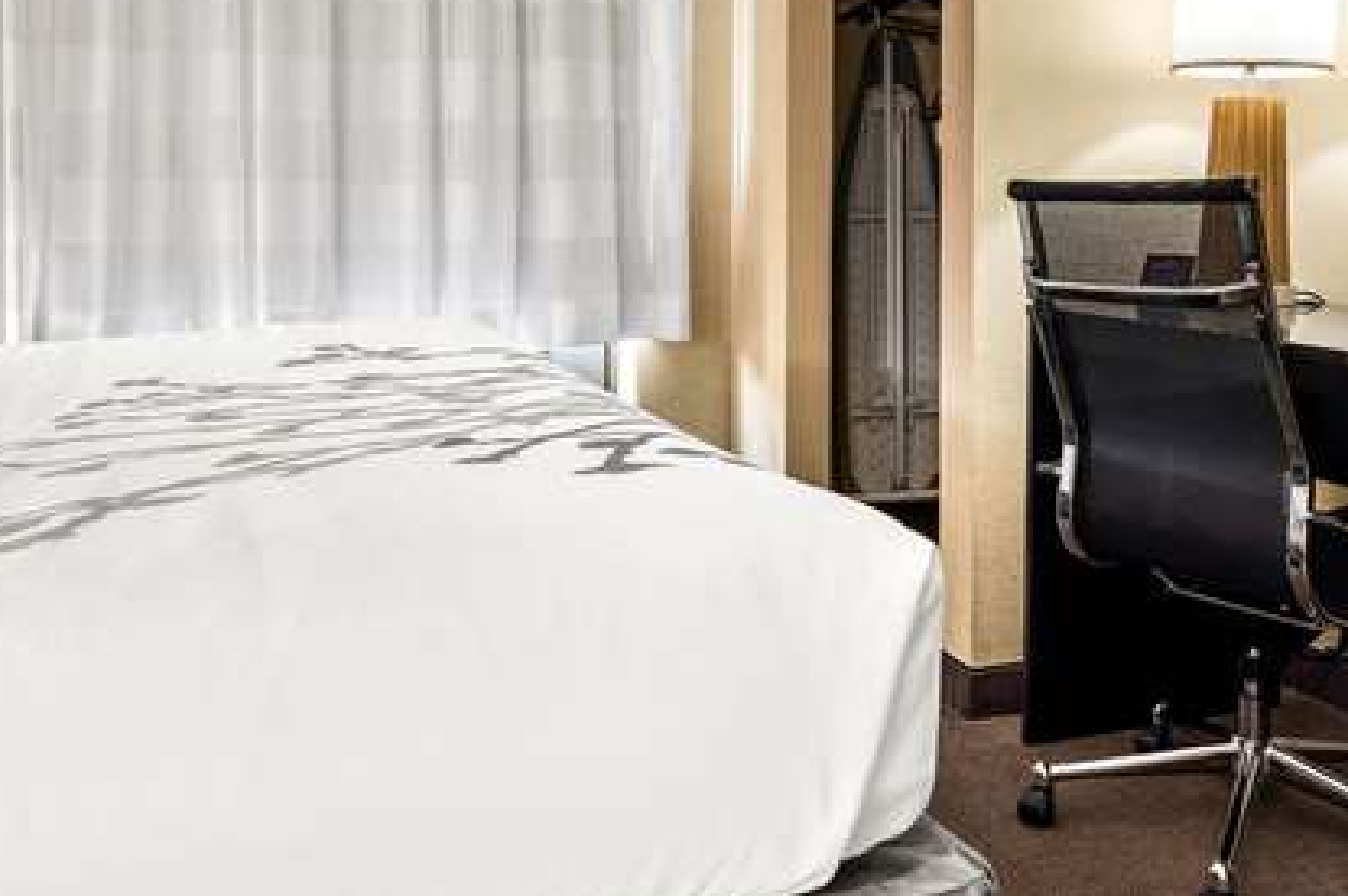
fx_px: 1384
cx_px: 755
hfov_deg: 51.8
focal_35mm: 37
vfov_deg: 35.1
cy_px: 227
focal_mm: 10
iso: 400
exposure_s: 1/2
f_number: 7.1
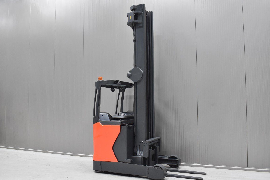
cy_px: 92
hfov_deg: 55.8
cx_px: 136
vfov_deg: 38.9
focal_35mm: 34
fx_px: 255
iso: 1600
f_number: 5
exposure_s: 1/30
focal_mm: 22
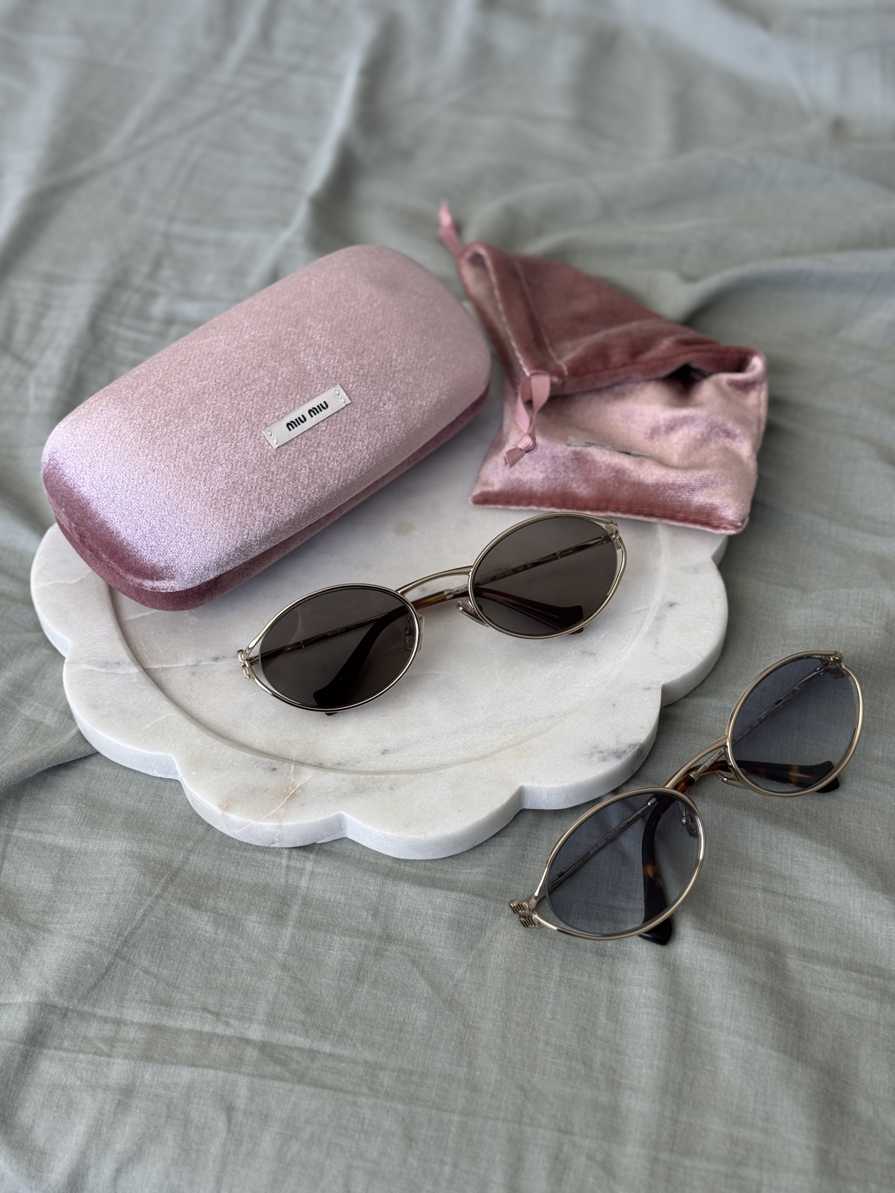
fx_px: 1655
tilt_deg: -52.2
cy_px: 596
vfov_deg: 39.7
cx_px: 448
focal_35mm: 48
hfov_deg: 30.3
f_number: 1.78
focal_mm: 6.76
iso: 64
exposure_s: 1/249
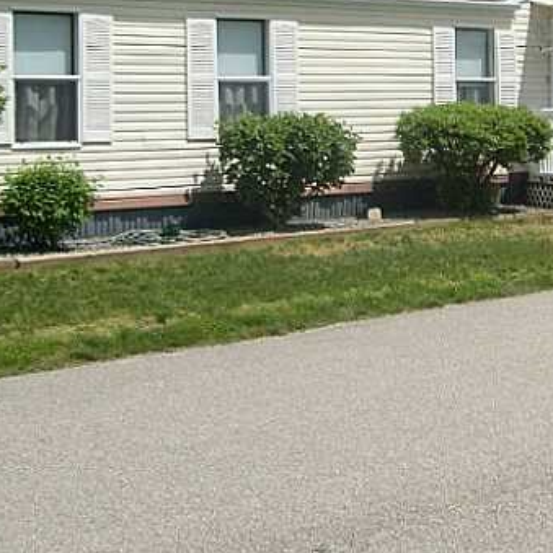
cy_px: 117
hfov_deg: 23.3
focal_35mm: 73
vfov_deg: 23.4
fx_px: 1319
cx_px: 449
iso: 80
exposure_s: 1/350
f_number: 7.1
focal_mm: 5.8
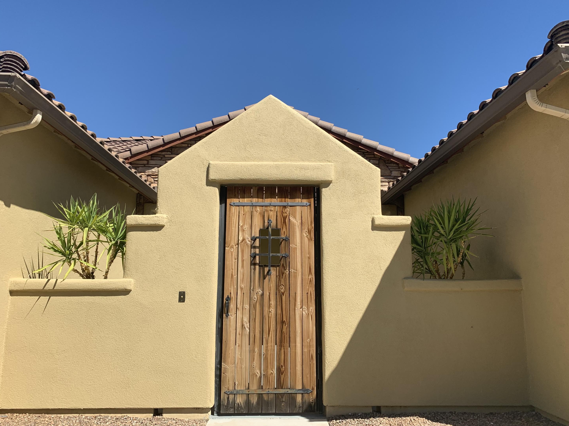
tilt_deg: +11.3
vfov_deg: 51.4
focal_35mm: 27
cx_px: 284
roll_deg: +0.0
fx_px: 444
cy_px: 209
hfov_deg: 65.3
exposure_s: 1/2421
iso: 25
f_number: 1.8
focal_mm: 4.25
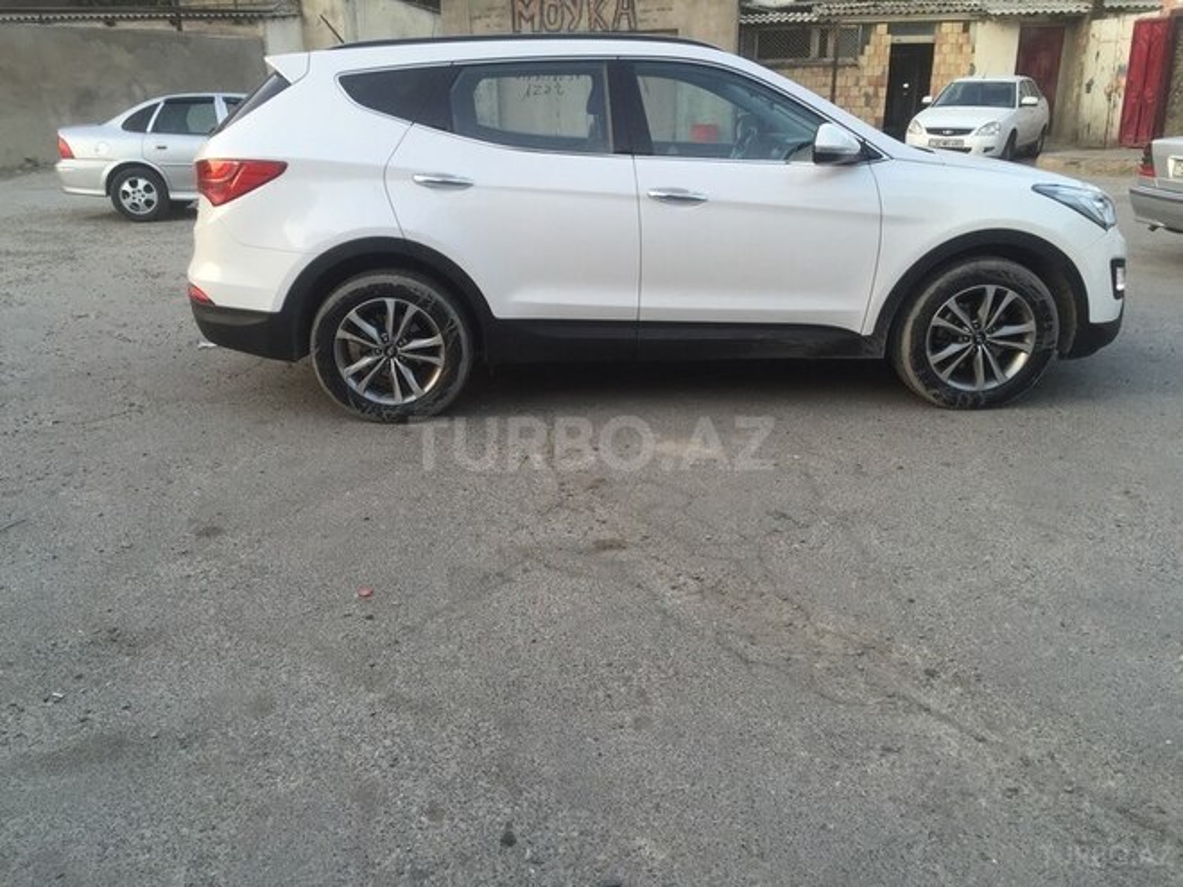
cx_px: 592
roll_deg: +1.5
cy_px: 444
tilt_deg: -14.2
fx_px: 991
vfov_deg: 48.2
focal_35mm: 29
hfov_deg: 61.7
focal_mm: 4.15
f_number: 2.2
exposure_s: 1/100
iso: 50
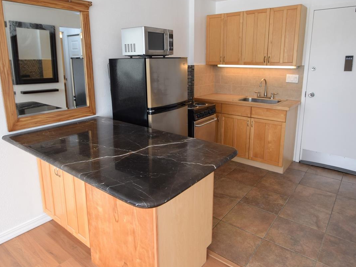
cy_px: 110
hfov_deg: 72.2
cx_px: 178
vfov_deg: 57.0
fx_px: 244
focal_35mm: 24
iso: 400
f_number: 5.6
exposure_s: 1/125
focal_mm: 11
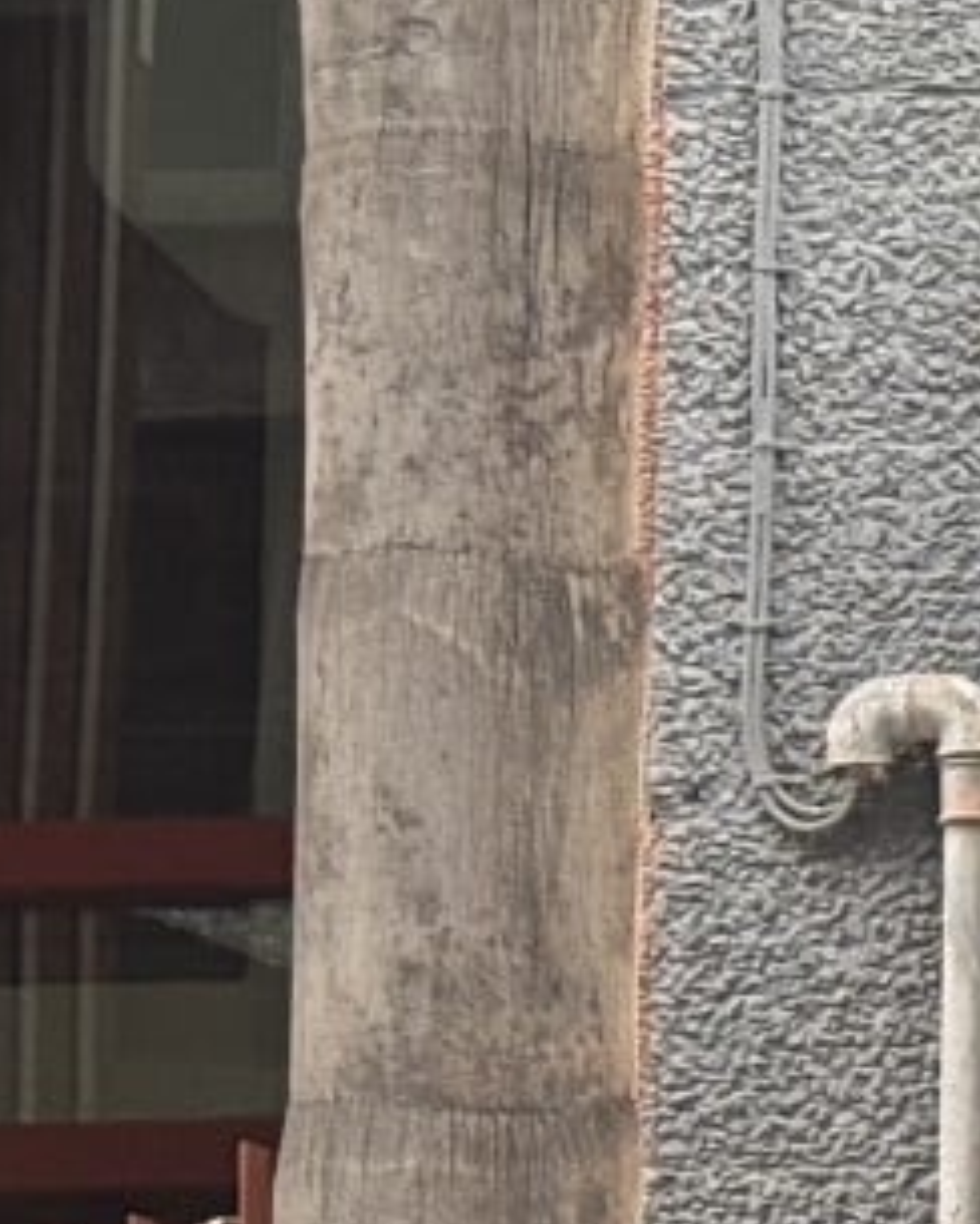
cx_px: 2659
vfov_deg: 8.7
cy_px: 598
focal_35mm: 221
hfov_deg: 6.5
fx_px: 8012
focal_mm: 6.76
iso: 50
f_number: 1.78
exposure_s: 1/156
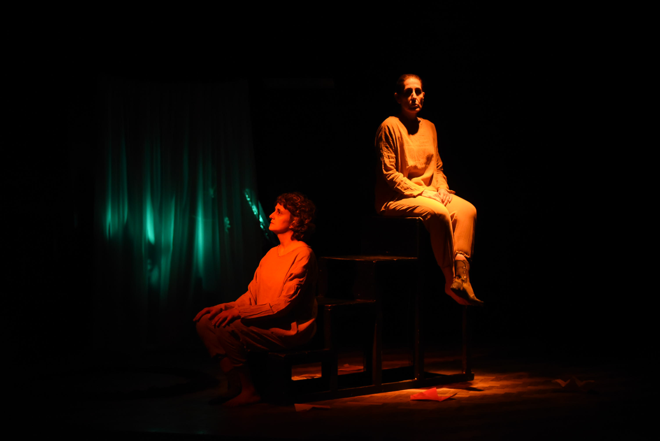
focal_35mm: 85
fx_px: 1559
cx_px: 330
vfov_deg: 16.1
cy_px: 220
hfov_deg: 23.9
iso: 3200
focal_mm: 85
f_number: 2.8
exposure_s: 1/60
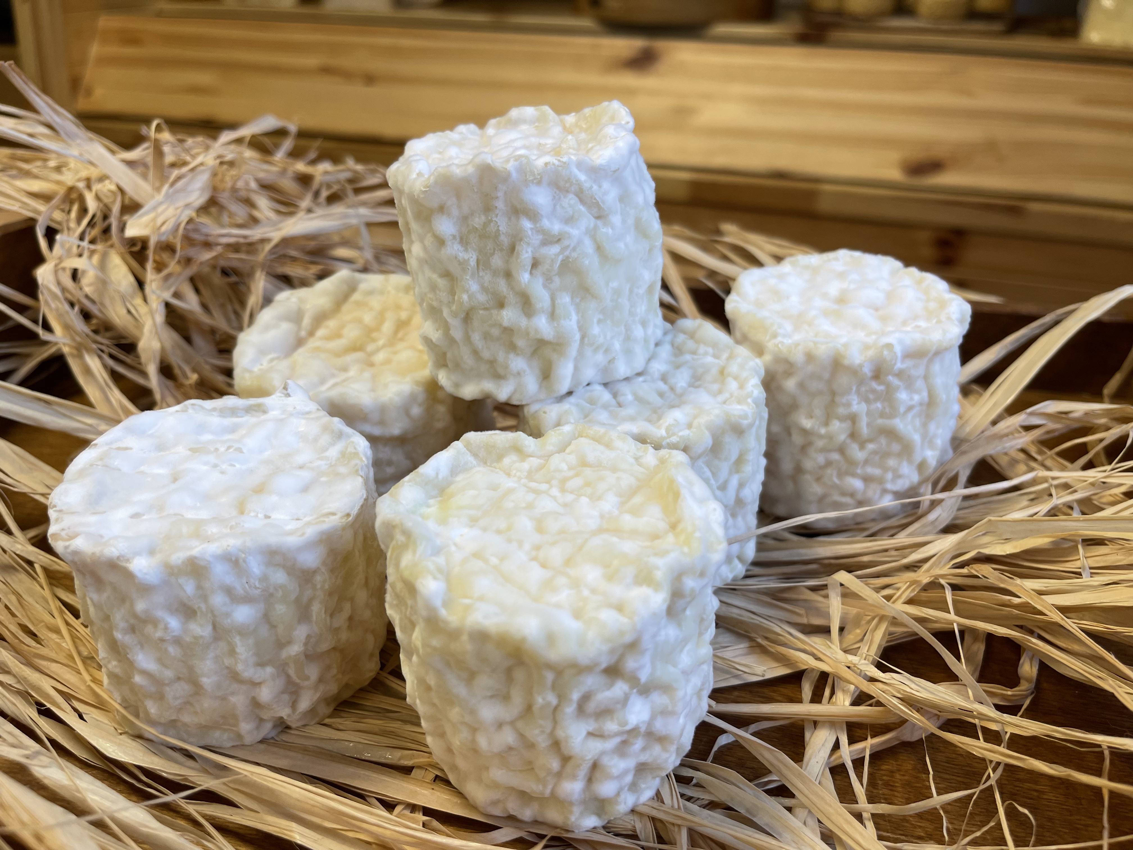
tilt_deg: -30.8
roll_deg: -0.1
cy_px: 425
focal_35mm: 26
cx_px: 566
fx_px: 851
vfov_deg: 53.1
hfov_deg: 67.3
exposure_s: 1/100
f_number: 1.6
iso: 50
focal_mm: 5.1
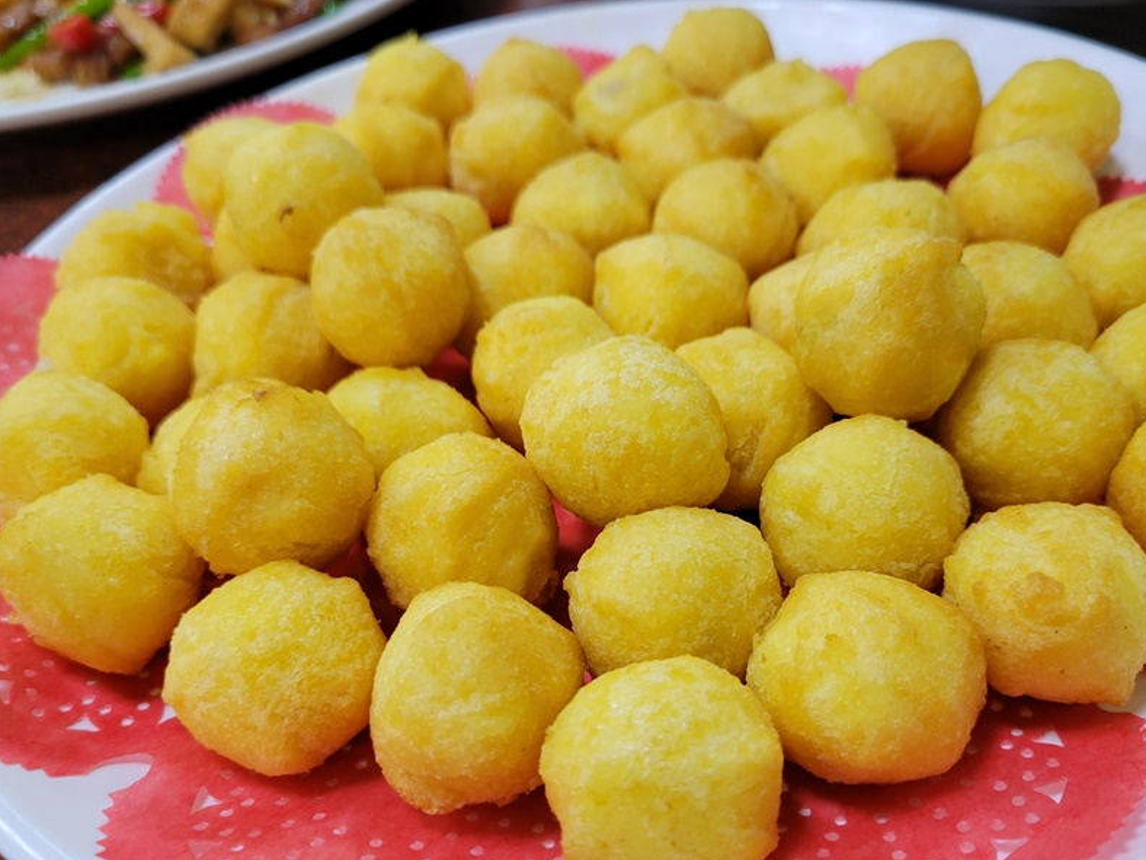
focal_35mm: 33
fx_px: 1093
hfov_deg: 55.3
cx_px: 621
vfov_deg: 42.8
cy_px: 503
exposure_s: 1/40
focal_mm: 5.4
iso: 200
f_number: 1.8
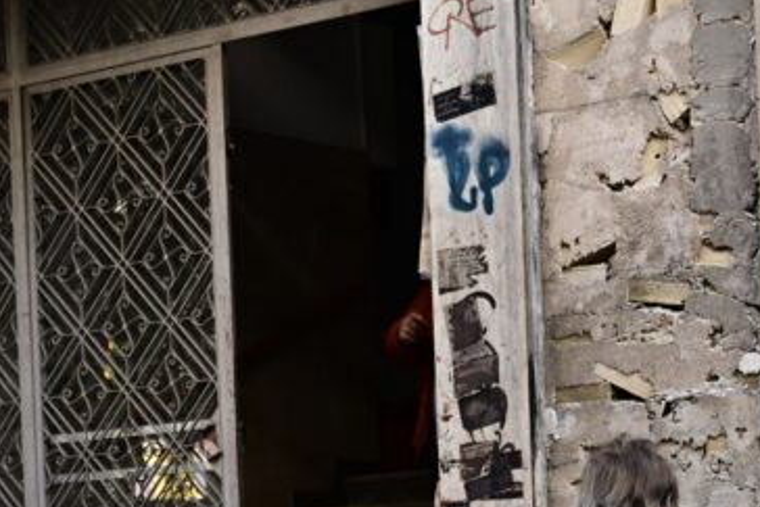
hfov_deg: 17.2
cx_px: 647
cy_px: 674
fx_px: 2492
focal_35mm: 118
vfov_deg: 11.3
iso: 800
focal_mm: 42
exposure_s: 1/500
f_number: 4
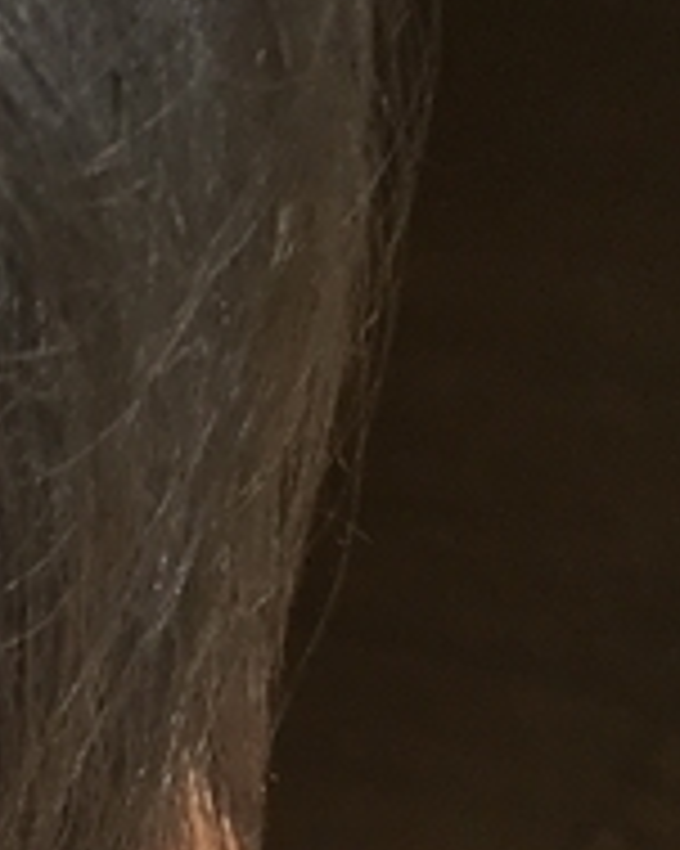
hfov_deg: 6.8
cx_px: -1995
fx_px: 4532
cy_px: 1943
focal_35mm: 180
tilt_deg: -47.1
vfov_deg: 9.7
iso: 25
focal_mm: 4.15
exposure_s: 1/60
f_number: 2.2
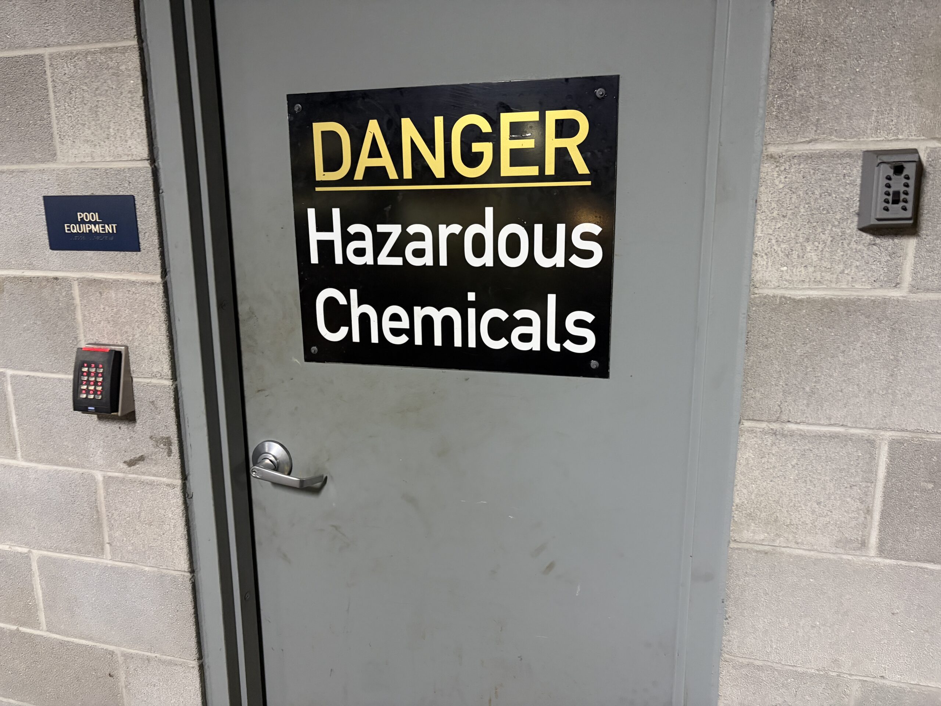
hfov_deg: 67.3
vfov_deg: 53.1
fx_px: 707
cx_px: 470
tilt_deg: -12.3
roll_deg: +2.4
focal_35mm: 26
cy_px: 353
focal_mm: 5.96
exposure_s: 1/30
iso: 500
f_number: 1.6
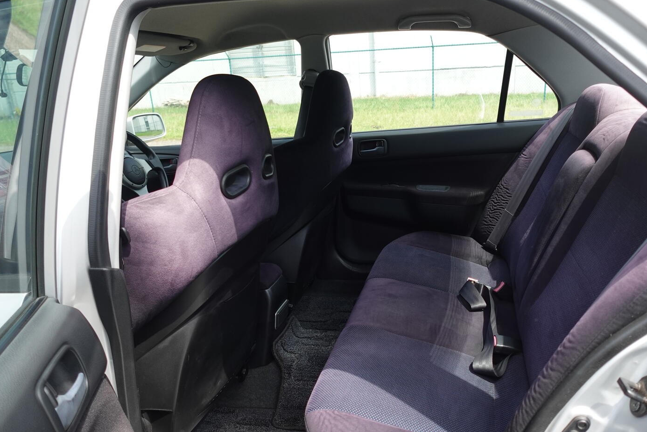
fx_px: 503
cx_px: 359
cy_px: 248
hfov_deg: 65.3
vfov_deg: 46.3
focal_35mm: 28
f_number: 2
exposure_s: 1/1000
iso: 125
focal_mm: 7.6
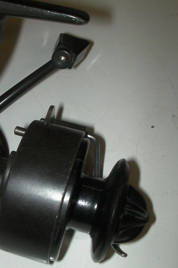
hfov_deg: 24.4
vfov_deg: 36.9
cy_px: 137
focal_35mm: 54
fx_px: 400
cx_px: 22
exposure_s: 1/30
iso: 200
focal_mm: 6.3
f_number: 5.6
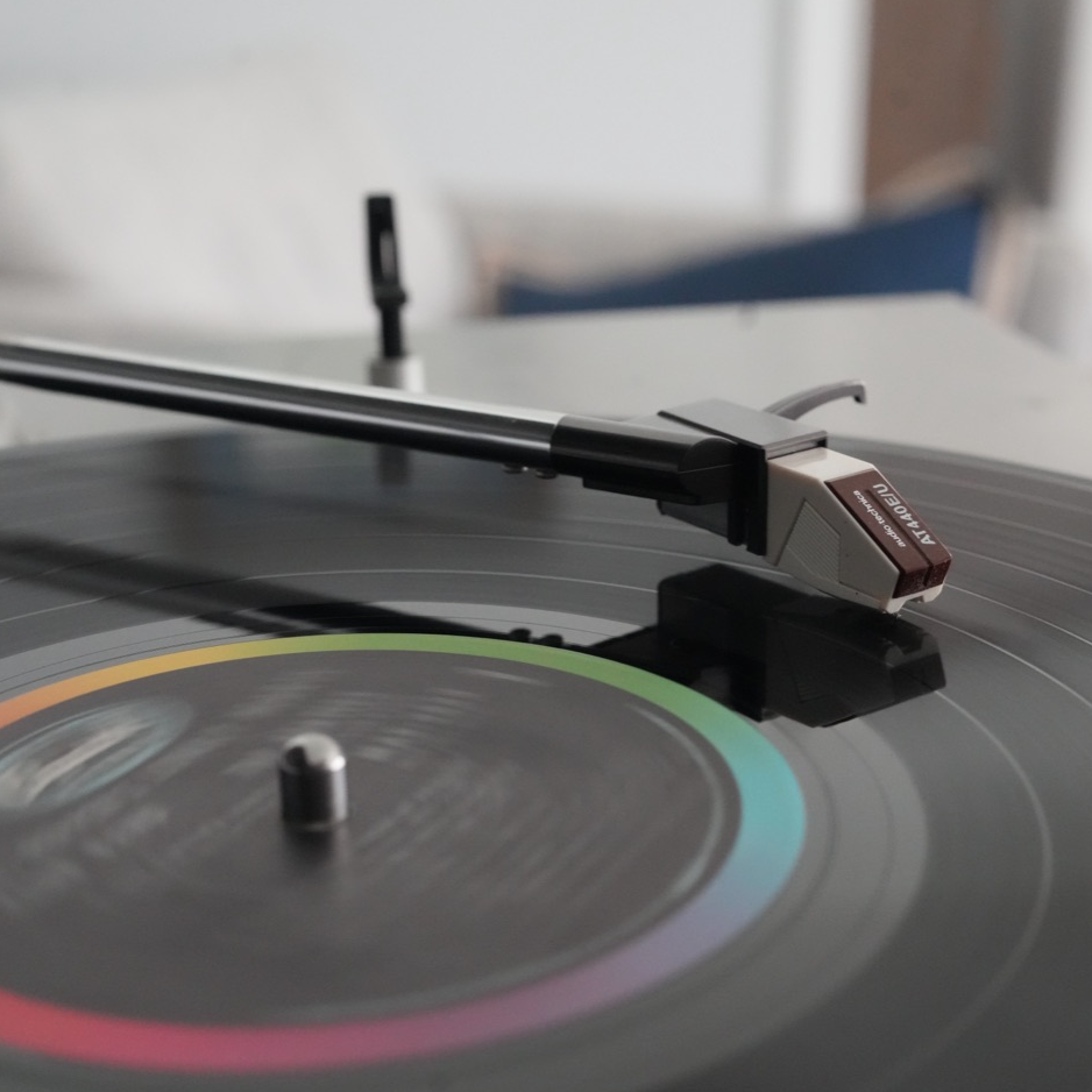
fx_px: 2070
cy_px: 655
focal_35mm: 58
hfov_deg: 29.6
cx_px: 553
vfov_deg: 29.5
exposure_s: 1/20
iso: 6400
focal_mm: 40
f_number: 7.1
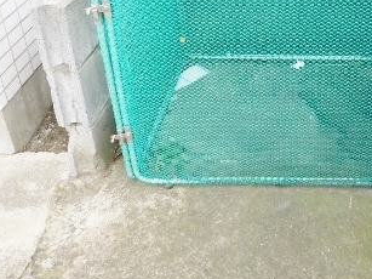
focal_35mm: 48
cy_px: 62
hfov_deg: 38.7
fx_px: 516
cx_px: 277
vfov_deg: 29.6
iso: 125
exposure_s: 1/200
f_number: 3
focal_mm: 4
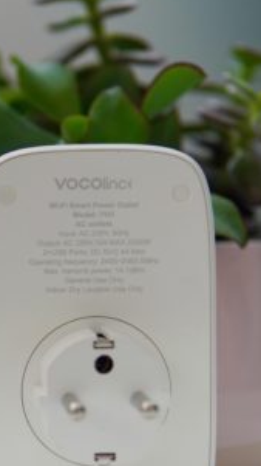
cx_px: -49
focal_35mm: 94
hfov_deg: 12.6
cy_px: 274
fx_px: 1158
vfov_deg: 22.7
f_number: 2
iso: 200
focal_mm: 30
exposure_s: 1/50
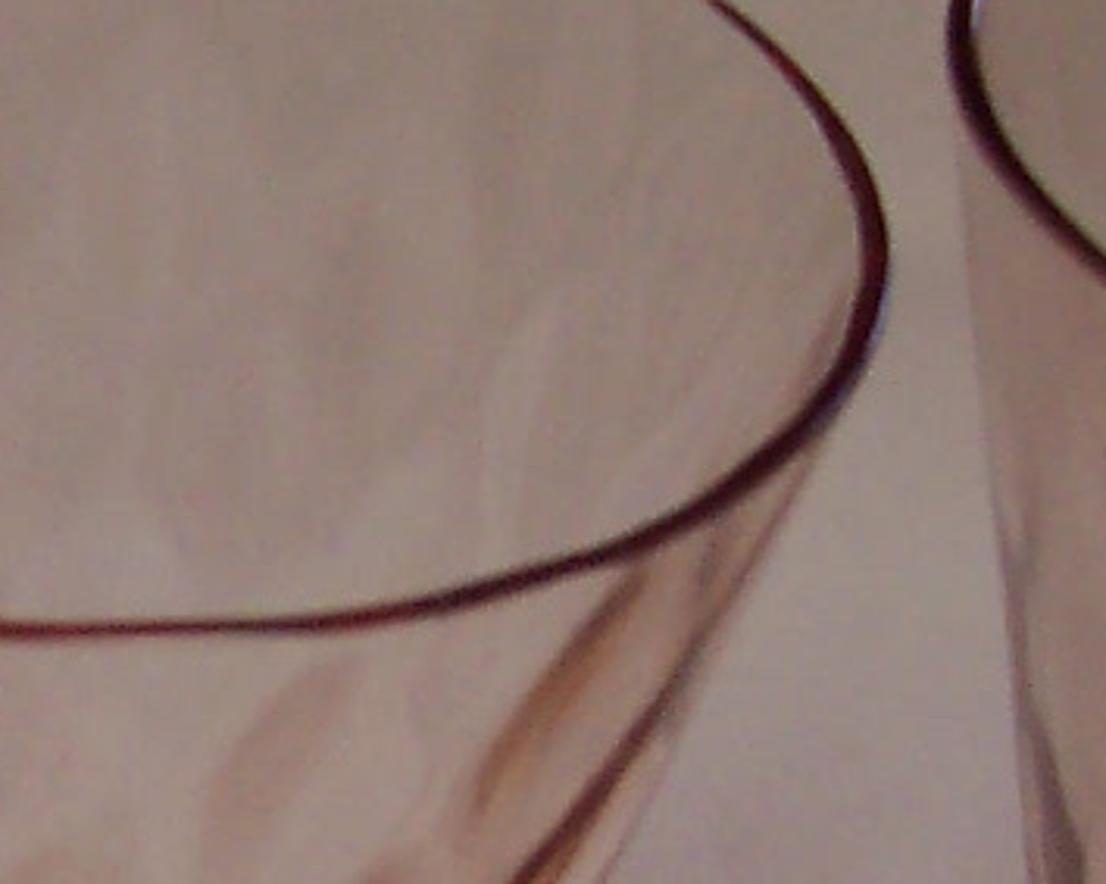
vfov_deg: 9.0
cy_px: 1181
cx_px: -109
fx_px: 5530
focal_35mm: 169
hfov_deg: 11.3
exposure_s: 1/60
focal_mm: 5.6
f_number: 2.8
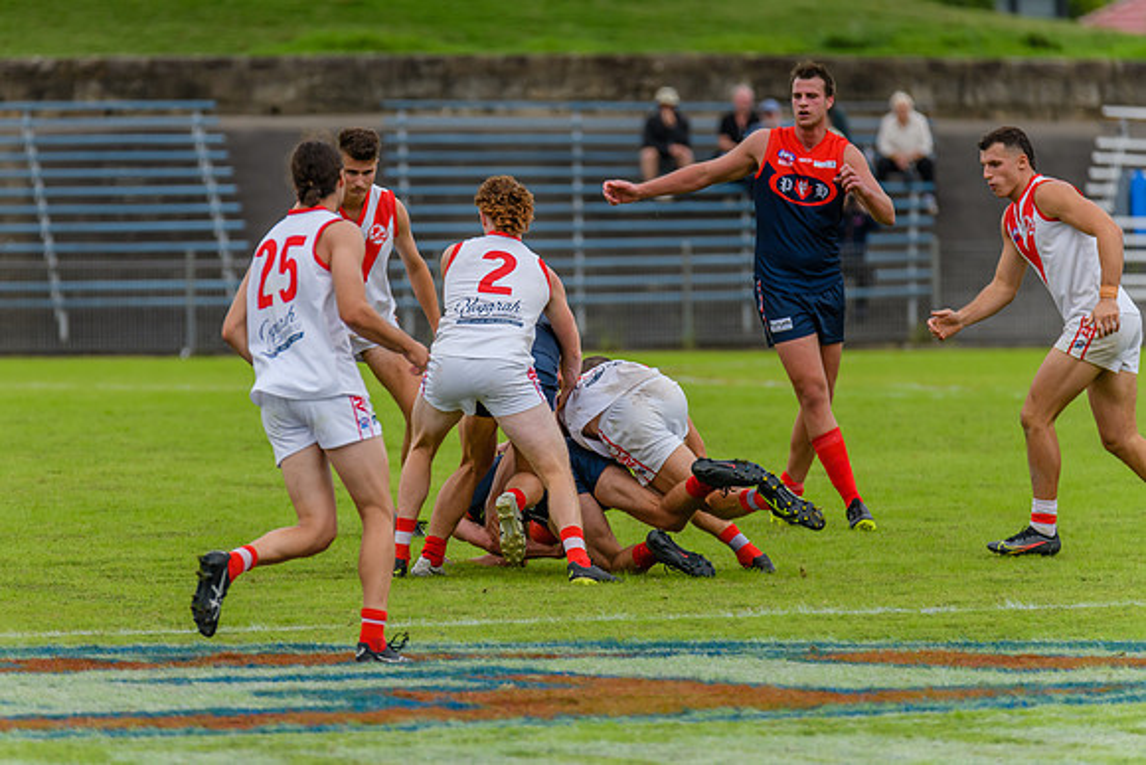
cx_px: 511
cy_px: 341
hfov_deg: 4.4
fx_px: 14815
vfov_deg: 3.0
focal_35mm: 465
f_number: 7.1
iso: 800
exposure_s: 1/2000
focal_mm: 420
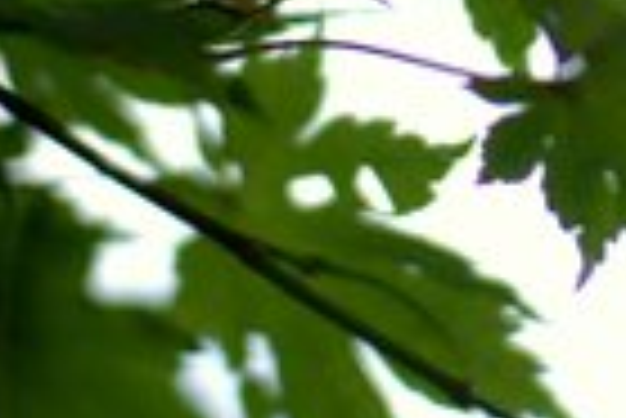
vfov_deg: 8.7
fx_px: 2698
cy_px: -153
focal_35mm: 155
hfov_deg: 13.1
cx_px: 608
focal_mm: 30
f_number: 1.4
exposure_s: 1/2000
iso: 200
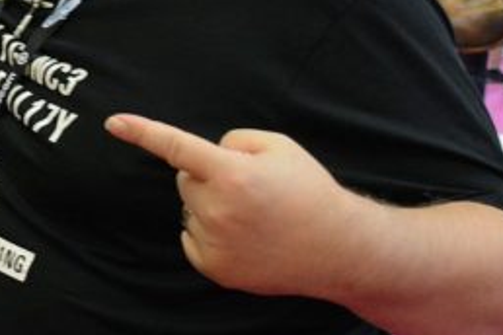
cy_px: -28
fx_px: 1914
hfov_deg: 14.5
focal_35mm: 137
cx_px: -107
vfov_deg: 9.9
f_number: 3.8
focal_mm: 23
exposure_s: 1/30
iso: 1250
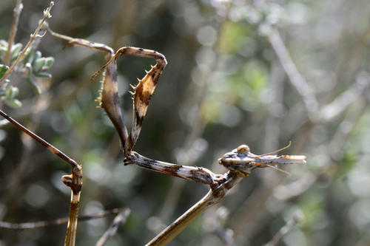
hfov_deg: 19.5
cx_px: 185
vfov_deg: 13.0
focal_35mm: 105
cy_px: 123
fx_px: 1079
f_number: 9
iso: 320
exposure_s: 1/320
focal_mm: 105
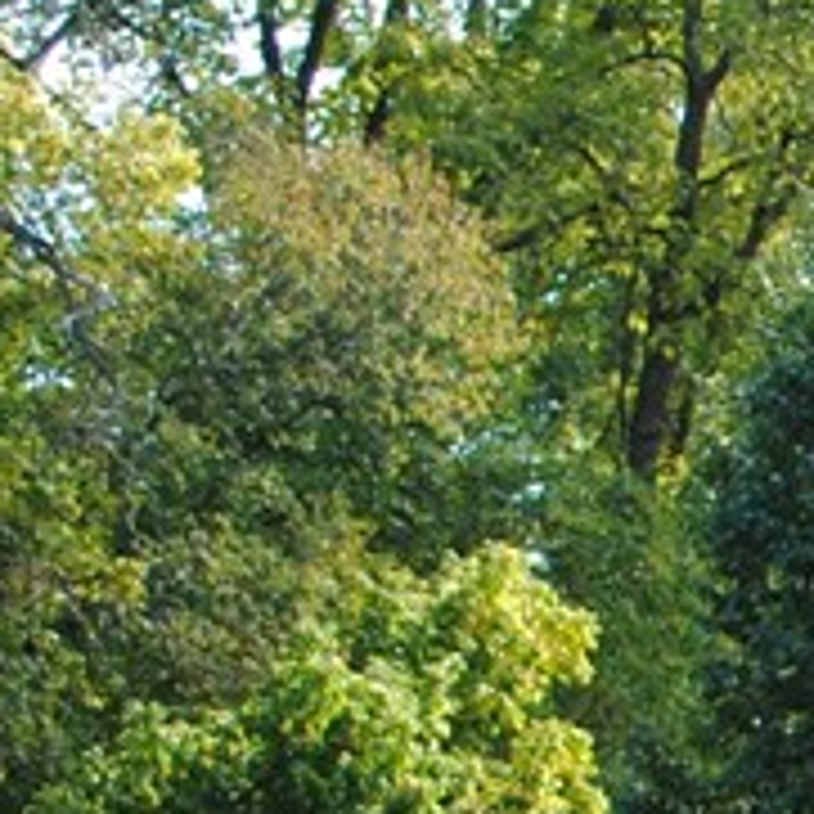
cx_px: 1785
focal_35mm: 153
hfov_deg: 10.3
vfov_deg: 11.2
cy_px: 971
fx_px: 4070
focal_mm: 20
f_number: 4
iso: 100
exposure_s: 1/200
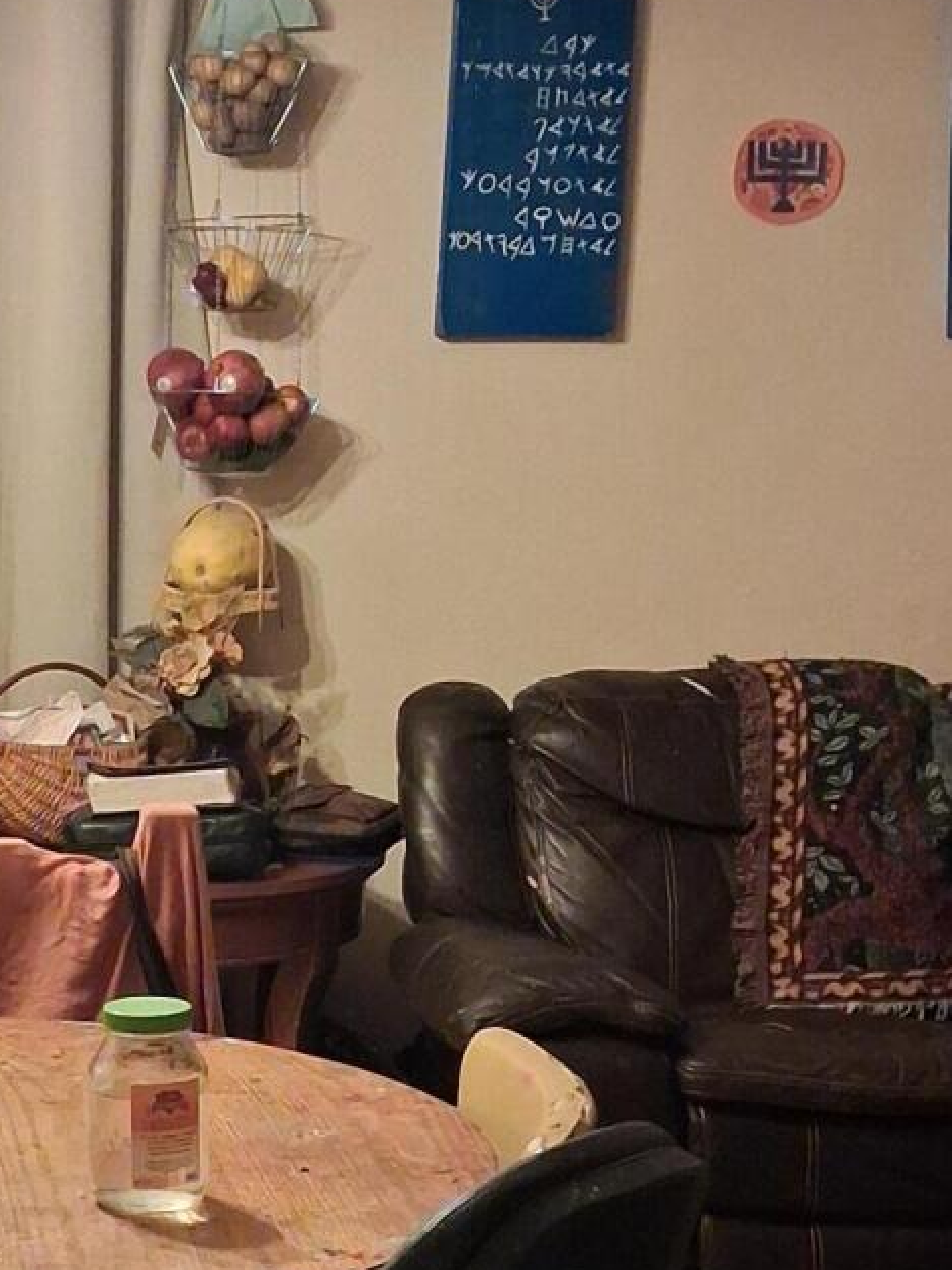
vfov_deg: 22.5
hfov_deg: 16.5
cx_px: -148
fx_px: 3154
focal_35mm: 86
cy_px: 989
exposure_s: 1/33
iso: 400
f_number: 1.8
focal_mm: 4
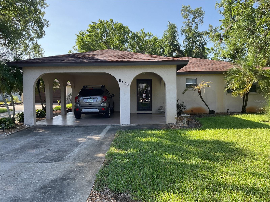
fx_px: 226
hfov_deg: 61.7
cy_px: 101
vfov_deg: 48.2
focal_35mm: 29
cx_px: 135
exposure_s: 1/419
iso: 16
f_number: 1.8
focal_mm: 3
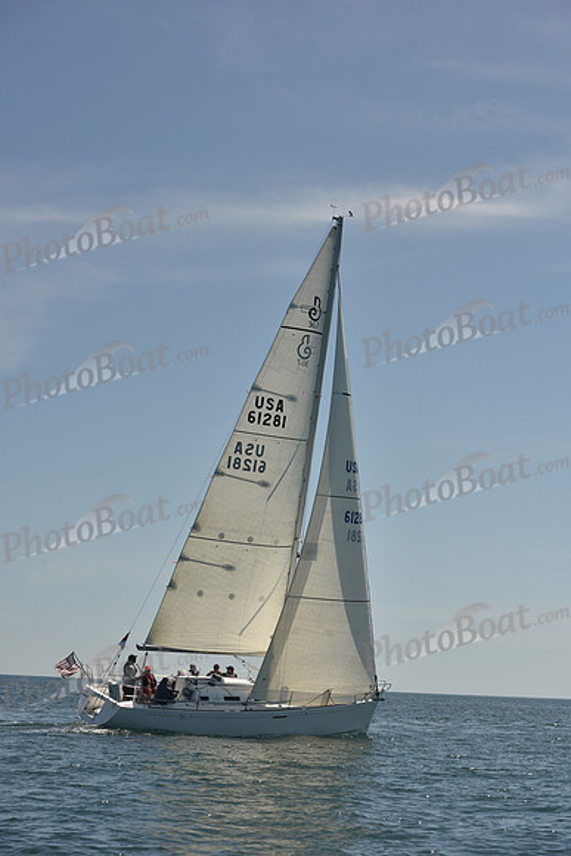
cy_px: 428
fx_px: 1664
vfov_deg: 28.8
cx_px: 286
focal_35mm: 70
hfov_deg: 19.5
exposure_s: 1/800
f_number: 7.1
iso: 250
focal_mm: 70
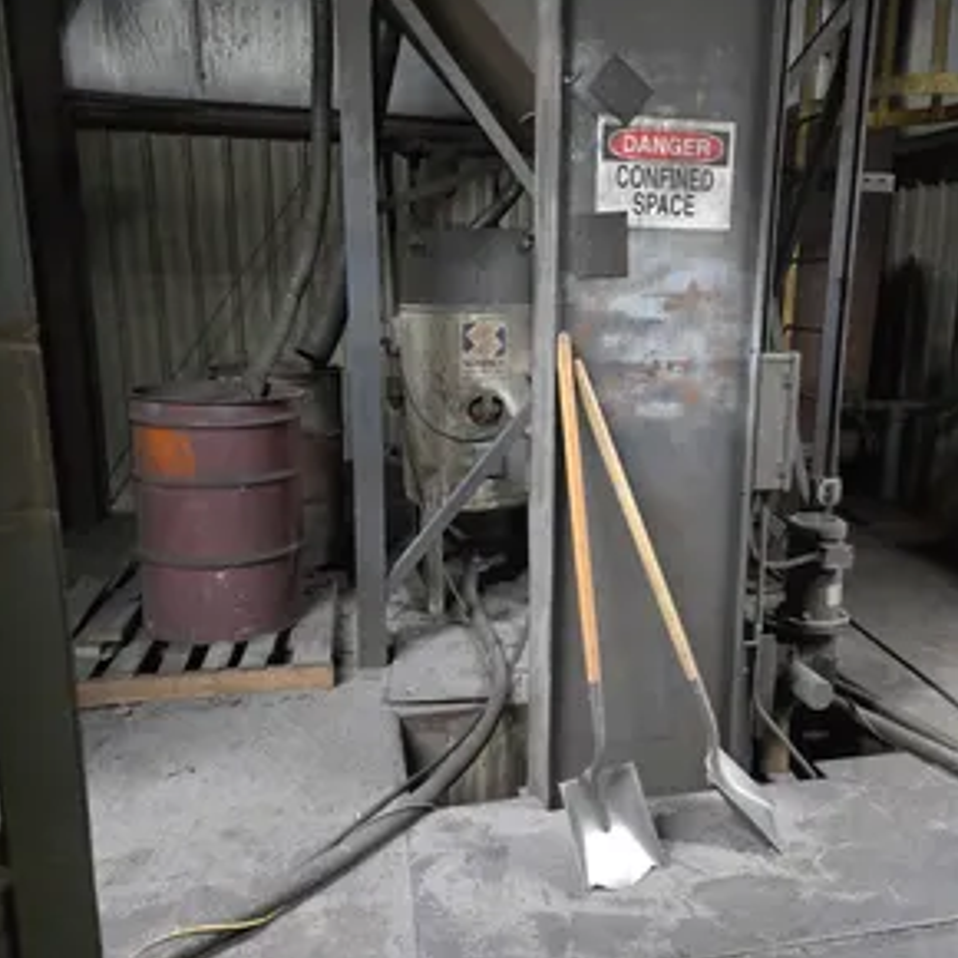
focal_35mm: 28
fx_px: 877
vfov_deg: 57.3
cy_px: 476
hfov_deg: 56.9
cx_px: 565
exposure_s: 1/40
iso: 1250
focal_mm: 5.4
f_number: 1.8
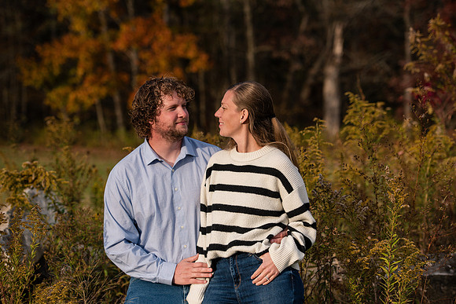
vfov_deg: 14.4
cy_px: 152
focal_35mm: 95
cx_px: 228
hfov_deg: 21.5
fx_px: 1204
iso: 360
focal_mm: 95
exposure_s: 1/3200
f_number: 3.5
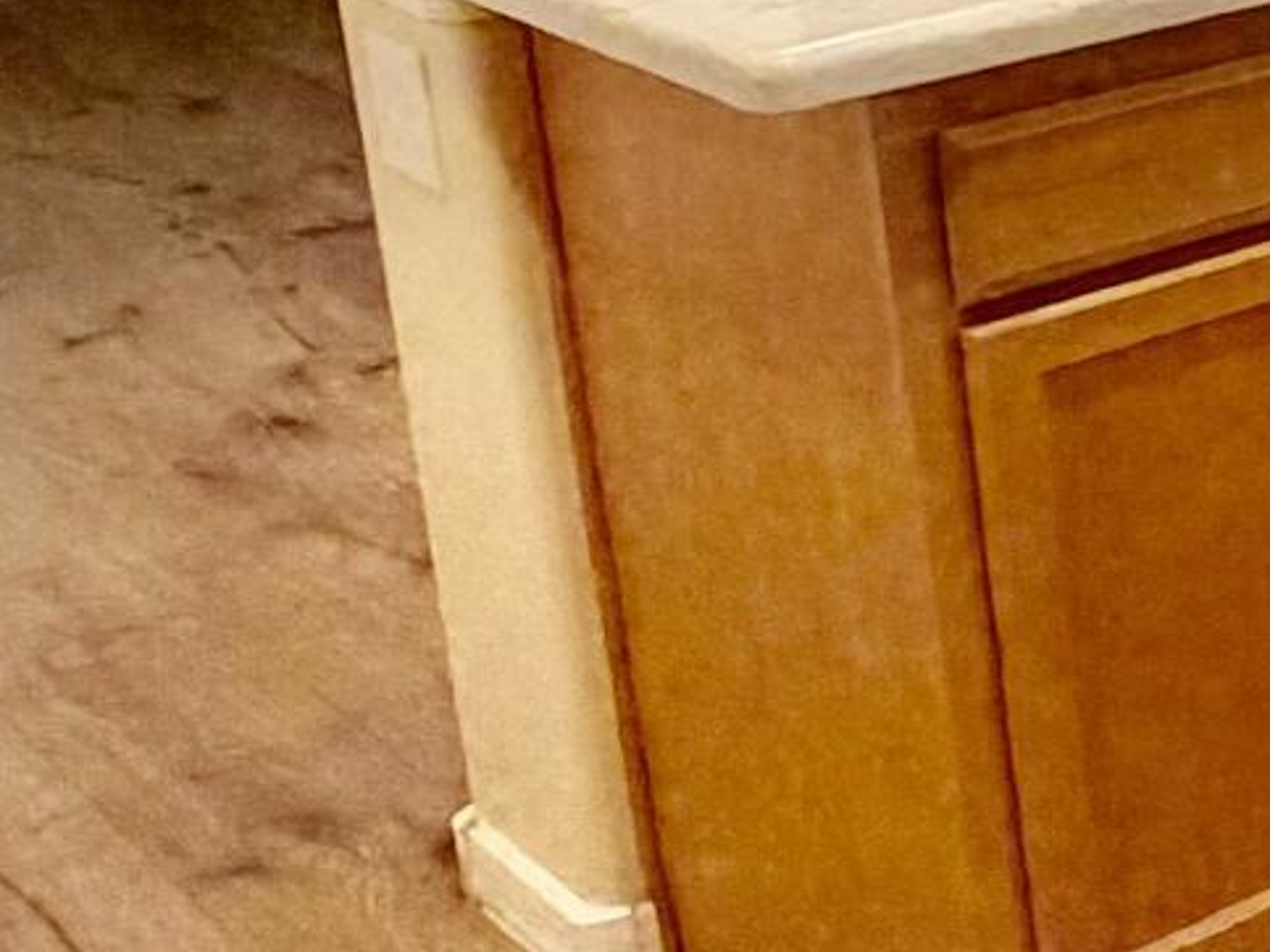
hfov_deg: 15.1
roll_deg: +0.6
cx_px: 2913
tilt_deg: -11.5
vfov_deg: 16.1
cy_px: -255
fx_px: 3191
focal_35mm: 87
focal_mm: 2.22
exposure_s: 1/60
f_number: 2.2
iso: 250
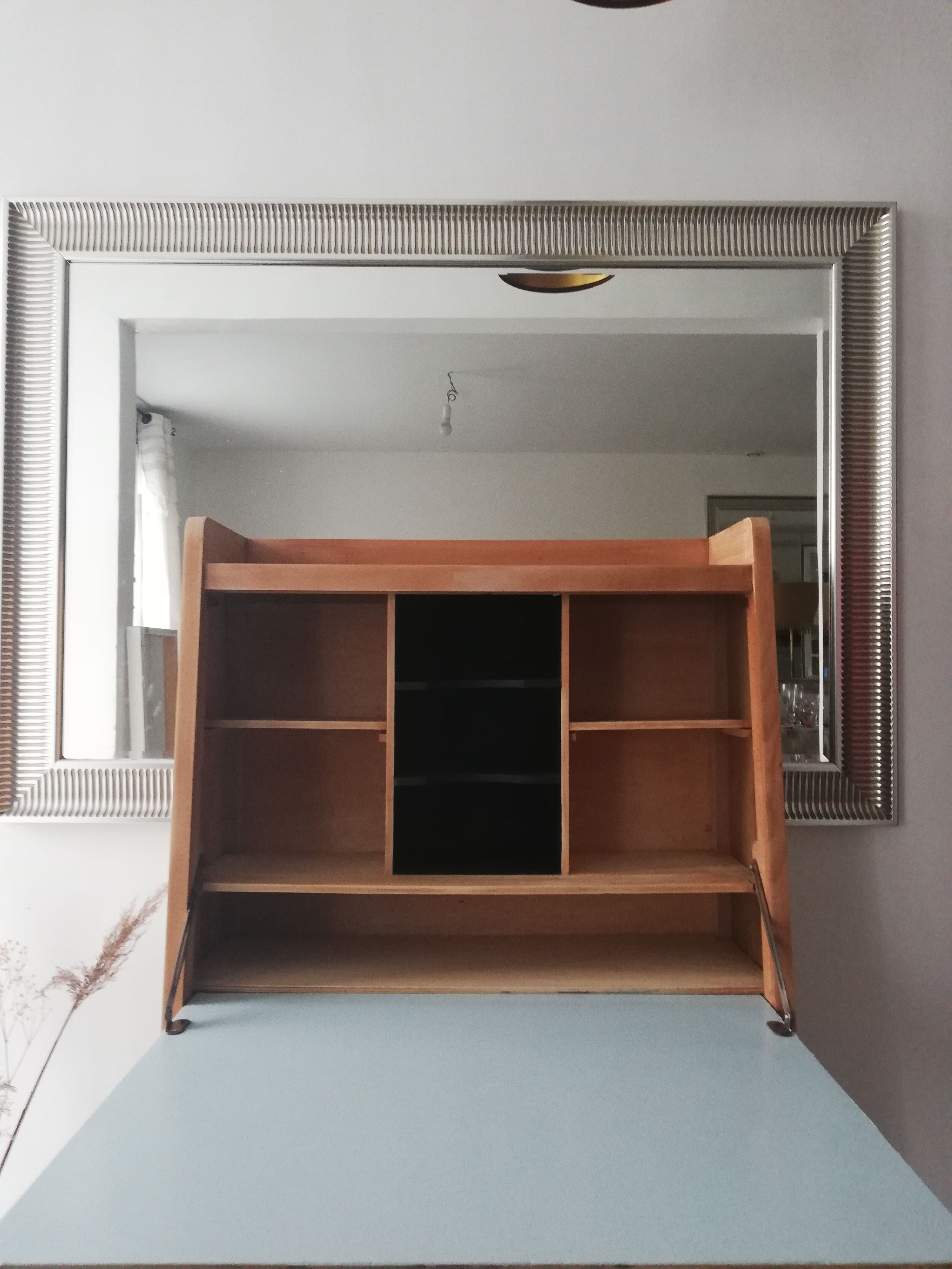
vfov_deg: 67.3
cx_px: 476
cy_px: 634
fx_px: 953
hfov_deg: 53.1
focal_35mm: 26
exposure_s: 1/33.3
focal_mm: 3.81
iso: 320
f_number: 2.2
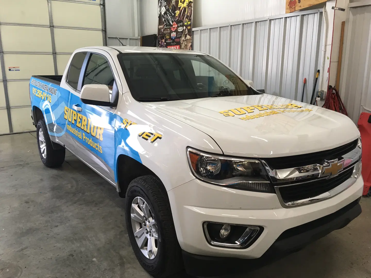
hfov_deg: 61.7
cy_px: 139
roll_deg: -0.9
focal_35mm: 29
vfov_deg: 48.2
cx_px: 186
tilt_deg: -13.5
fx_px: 311
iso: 40
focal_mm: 4.15
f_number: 2.2
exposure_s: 1/30
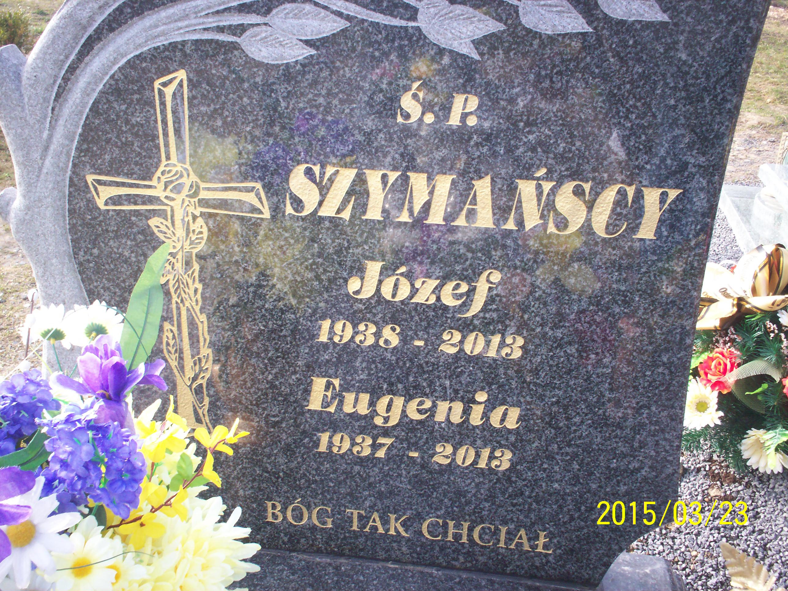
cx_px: 394
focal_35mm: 36
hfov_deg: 51.4
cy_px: 296
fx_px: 820
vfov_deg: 39.7
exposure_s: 1/75.3
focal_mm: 6
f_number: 4.5
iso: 140
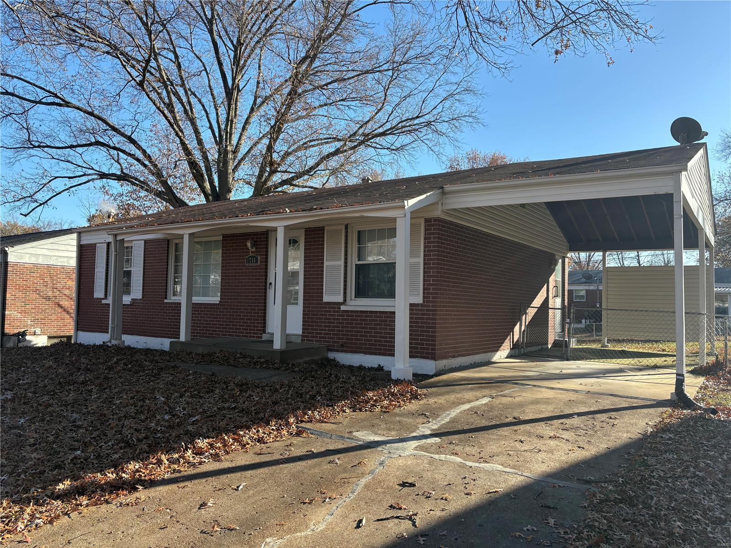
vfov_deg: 53.1
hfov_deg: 67.3
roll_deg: -0.9
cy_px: 274
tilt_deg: +3.5
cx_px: 366
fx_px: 549
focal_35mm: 26
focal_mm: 5.96
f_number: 1.6
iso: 50
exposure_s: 1/1451
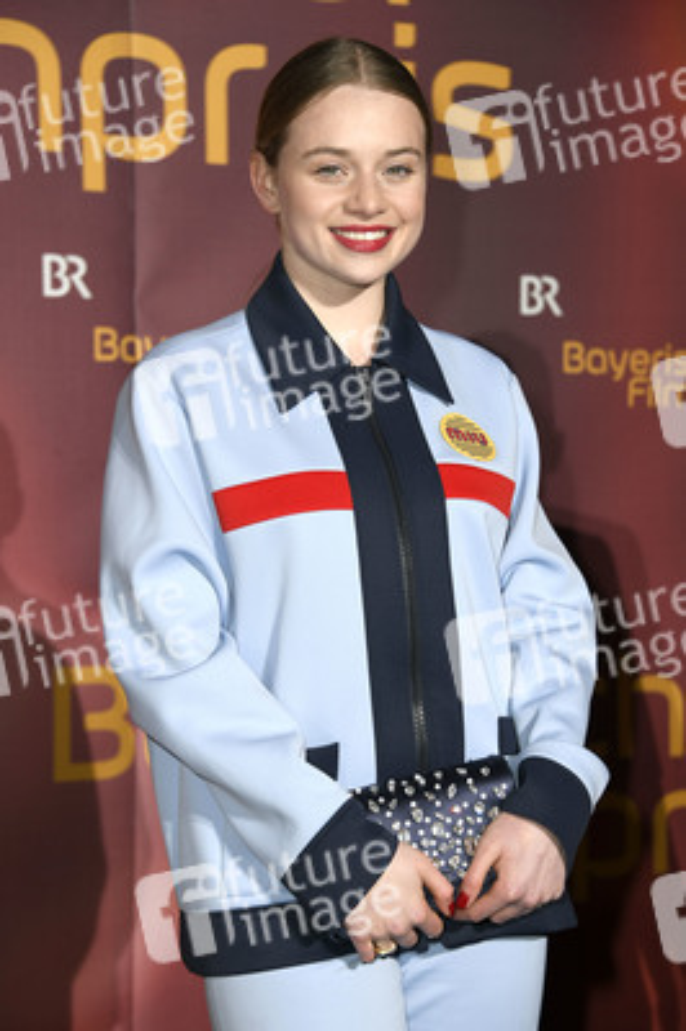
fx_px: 2806
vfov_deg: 20.8
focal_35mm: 98
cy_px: 516
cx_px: 343
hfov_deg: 13.9
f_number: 6.3
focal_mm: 98
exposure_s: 1/160
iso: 500
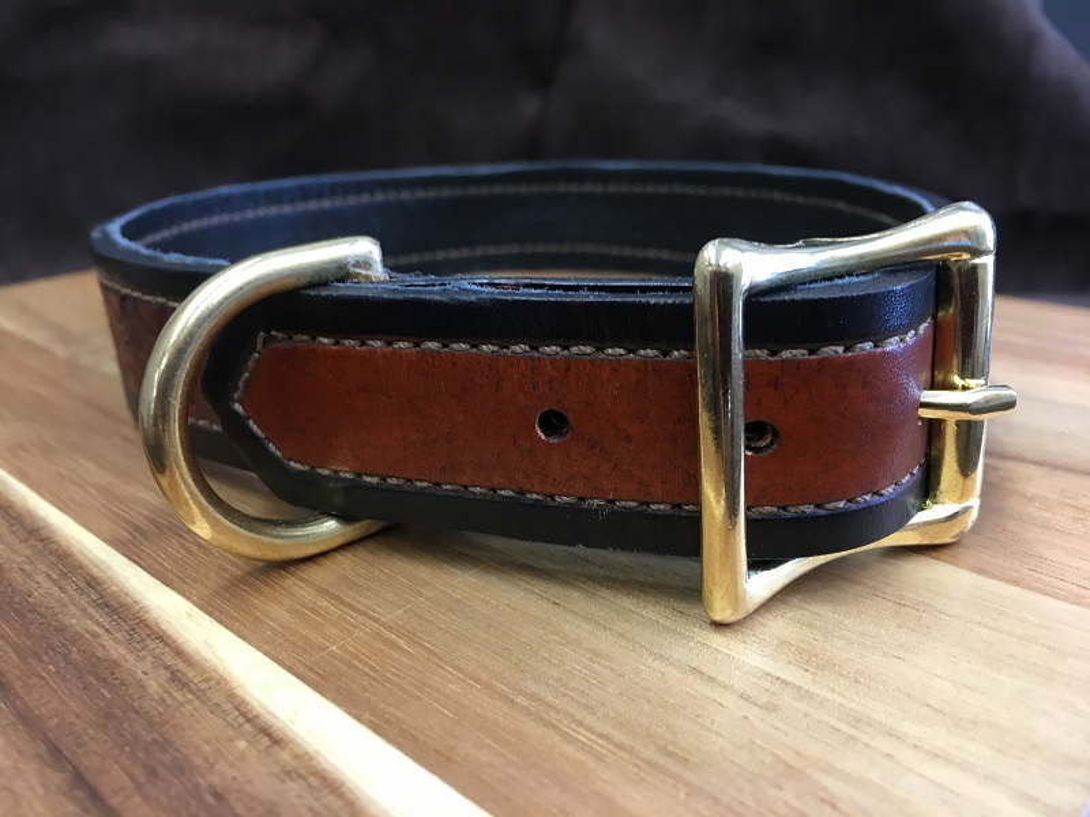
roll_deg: +2.0
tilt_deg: -18.6
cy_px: 408
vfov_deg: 48.2
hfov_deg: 61.7
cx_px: 545
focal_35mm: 29
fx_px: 913
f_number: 2.2
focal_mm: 4.15
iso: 64
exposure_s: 1/30
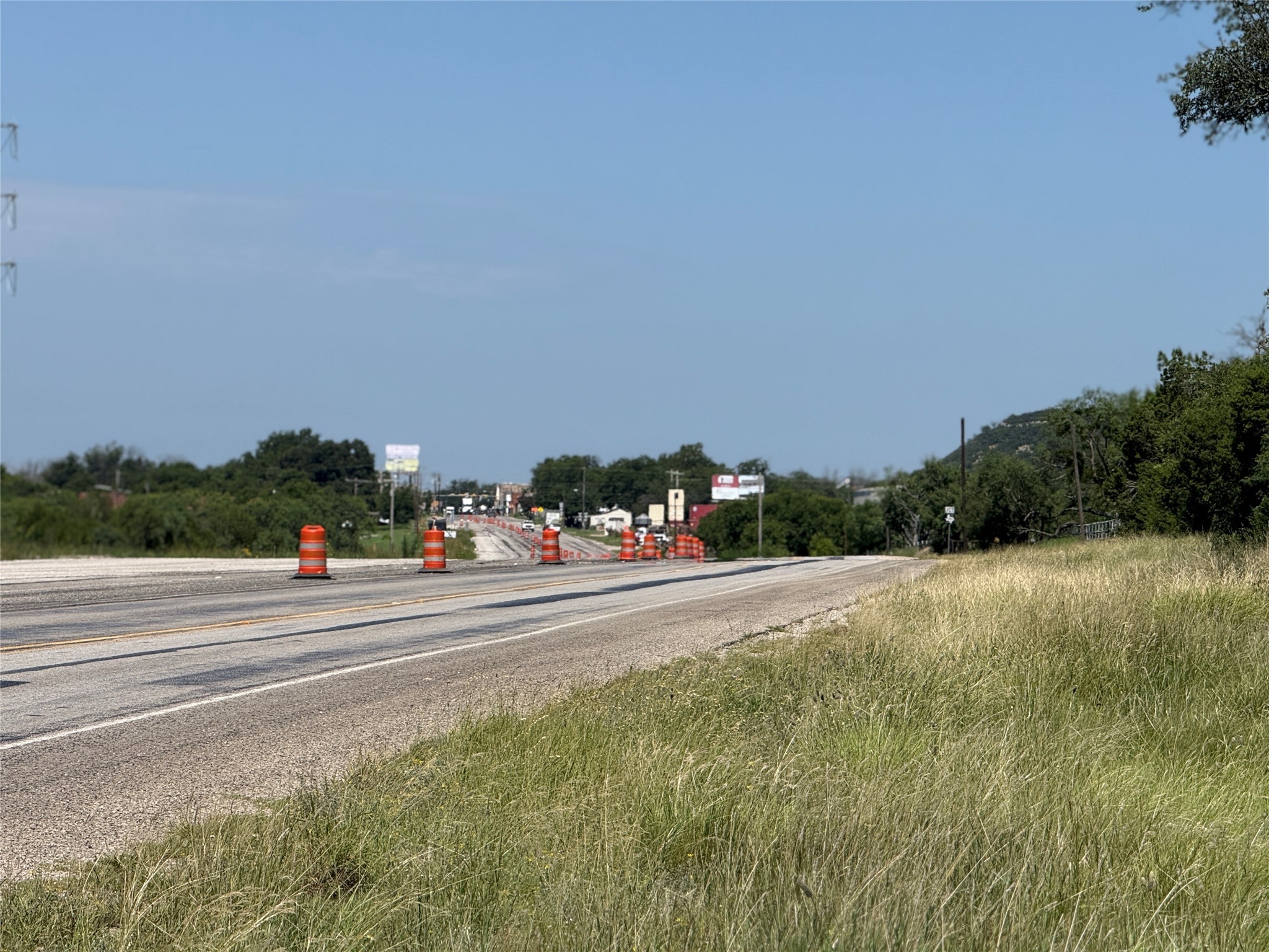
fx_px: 4399
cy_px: 476
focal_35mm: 120
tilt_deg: +2.5
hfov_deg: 16.4
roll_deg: -2.3
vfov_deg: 12.3
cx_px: 634
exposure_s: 1/2439
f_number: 2.8
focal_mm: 15.66
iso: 50
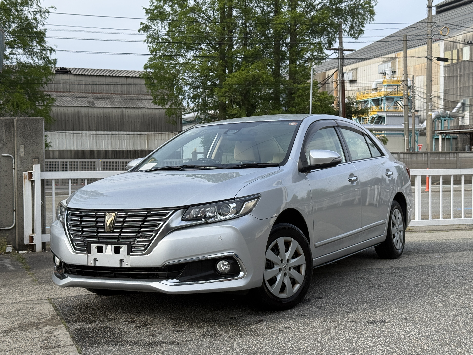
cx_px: 230
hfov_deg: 38.2
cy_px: 171
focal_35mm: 50
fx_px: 683
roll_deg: +0.4
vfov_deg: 29.1
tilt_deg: -0.6
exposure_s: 1/2667
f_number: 1.78
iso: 64
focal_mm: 6.76
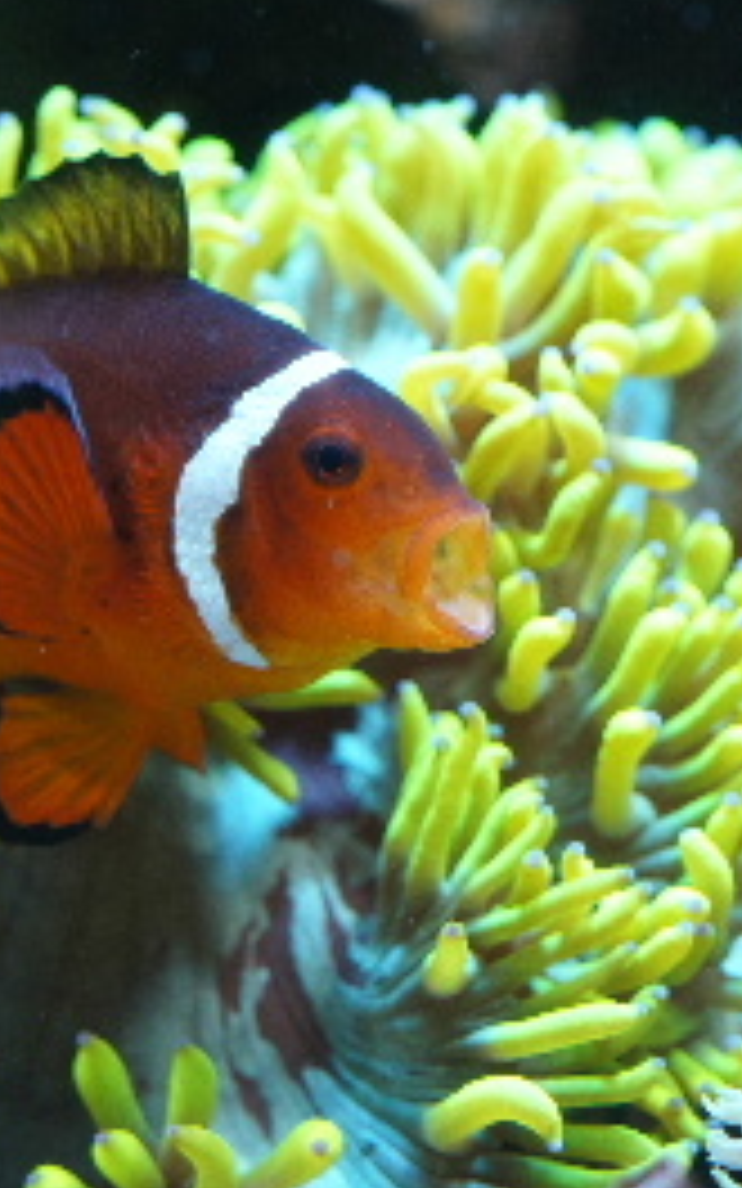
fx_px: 4109
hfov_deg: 10.3
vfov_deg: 16.4
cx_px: 144
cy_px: 626
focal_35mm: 127
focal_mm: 50
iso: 800
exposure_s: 1/100
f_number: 5
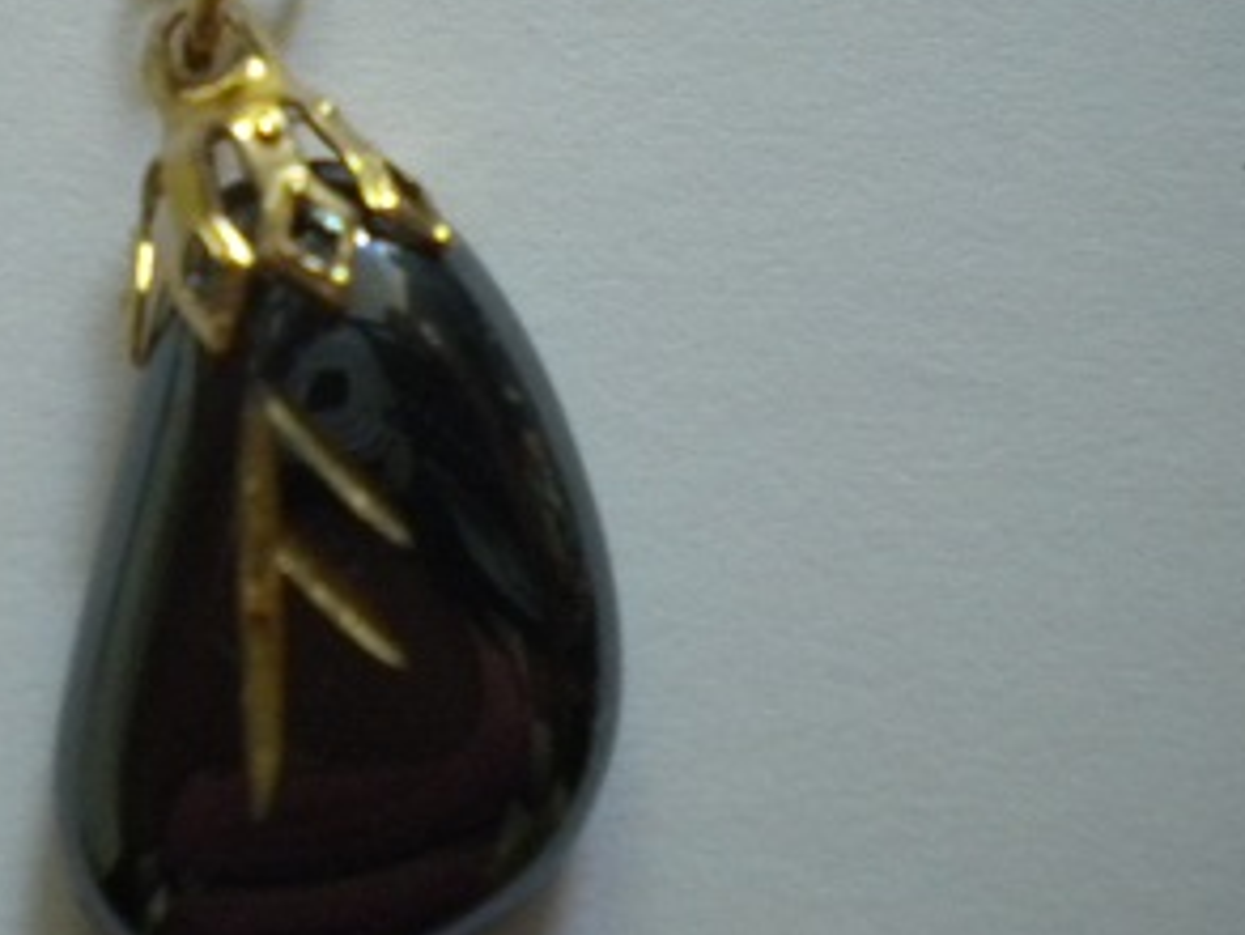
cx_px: 306
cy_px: 280
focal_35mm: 84
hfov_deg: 23.0
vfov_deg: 17.5
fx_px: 3022
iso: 400
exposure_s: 1/30
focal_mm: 7.4
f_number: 3.5
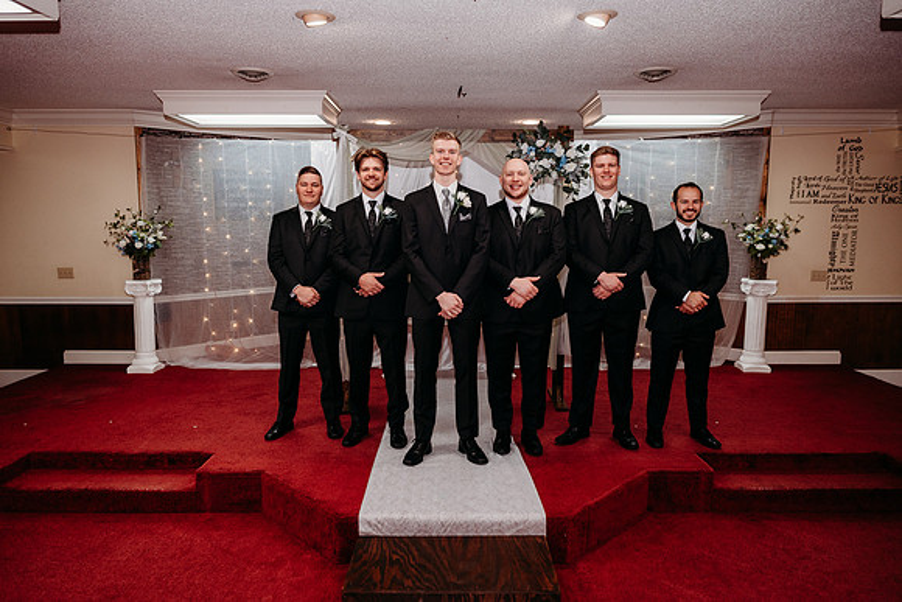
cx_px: 451
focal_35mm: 24
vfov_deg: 53.2
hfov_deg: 73.7
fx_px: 601
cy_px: 301
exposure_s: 1/200
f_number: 2.8
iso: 800
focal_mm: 24
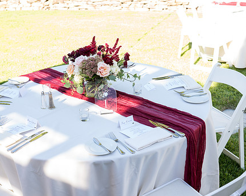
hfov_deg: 41.8
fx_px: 320
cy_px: 104
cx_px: 98
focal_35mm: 44
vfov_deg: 34.1
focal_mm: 35
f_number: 4
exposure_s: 1/320
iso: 400
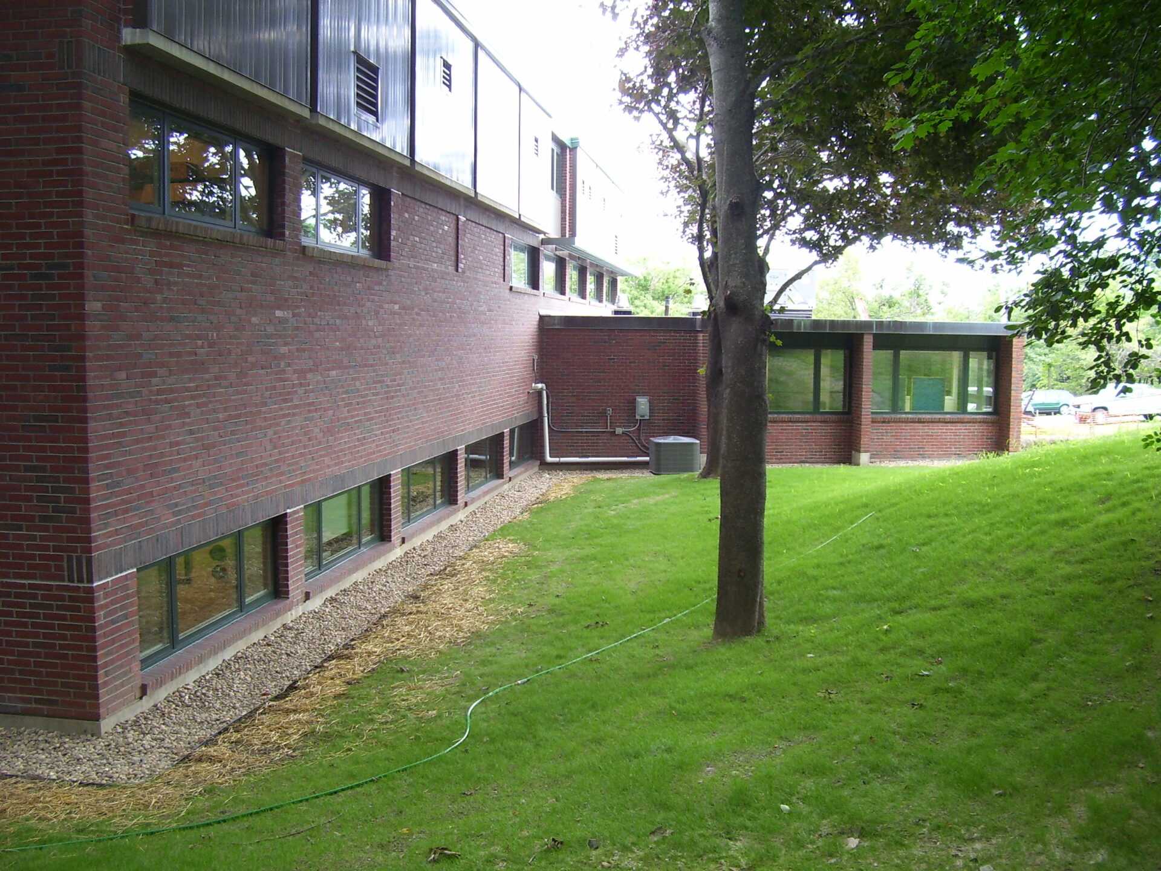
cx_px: 580
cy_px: 436
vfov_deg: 41.8
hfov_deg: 54.0
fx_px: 1140
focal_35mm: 34
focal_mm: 5.6
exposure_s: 1/90
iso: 80
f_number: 2.7
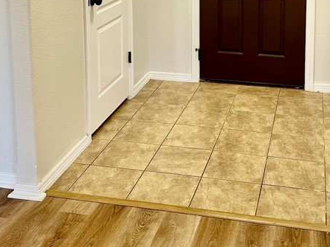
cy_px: -21
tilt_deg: -7.8
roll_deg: +0.5
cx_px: 185
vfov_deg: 24.8
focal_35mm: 55
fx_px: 524
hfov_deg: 34.9
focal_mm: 6.86
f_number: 1.78
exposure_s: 1/60
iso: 125
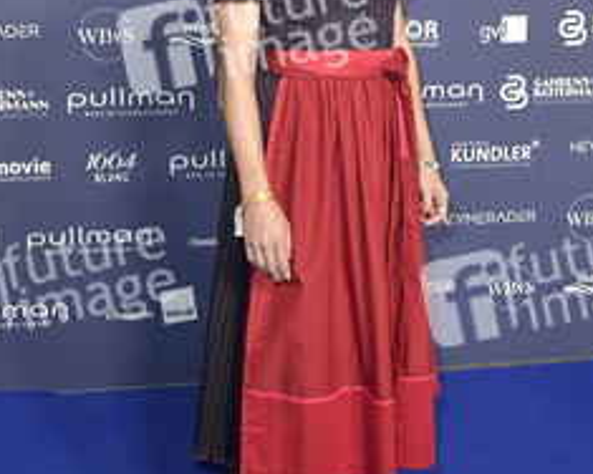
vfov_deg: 29.5
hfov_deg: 36.6
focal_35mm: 51
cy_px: 161
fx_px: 895
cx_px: 320
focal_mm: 32
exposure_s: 1/200
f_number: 6.3
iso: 2000
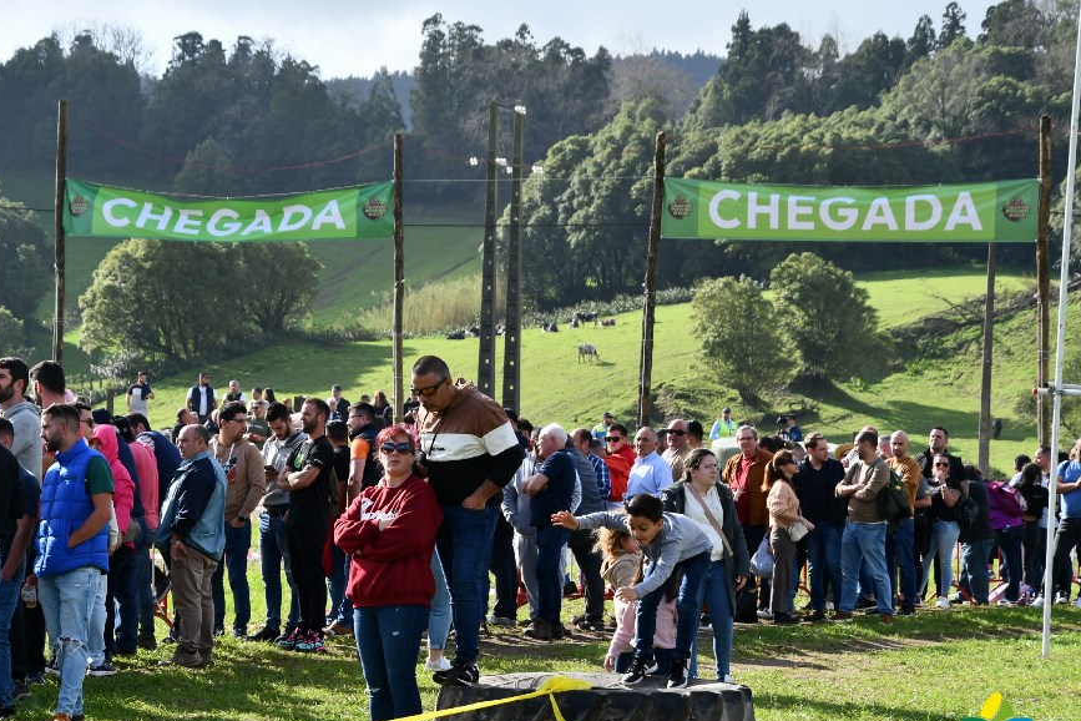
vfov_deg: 11.1
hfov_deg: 16.5
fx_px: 3723
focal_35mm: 124
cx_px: 444
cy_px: 395
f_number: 8
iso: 200
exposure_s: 1/250
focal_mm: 70
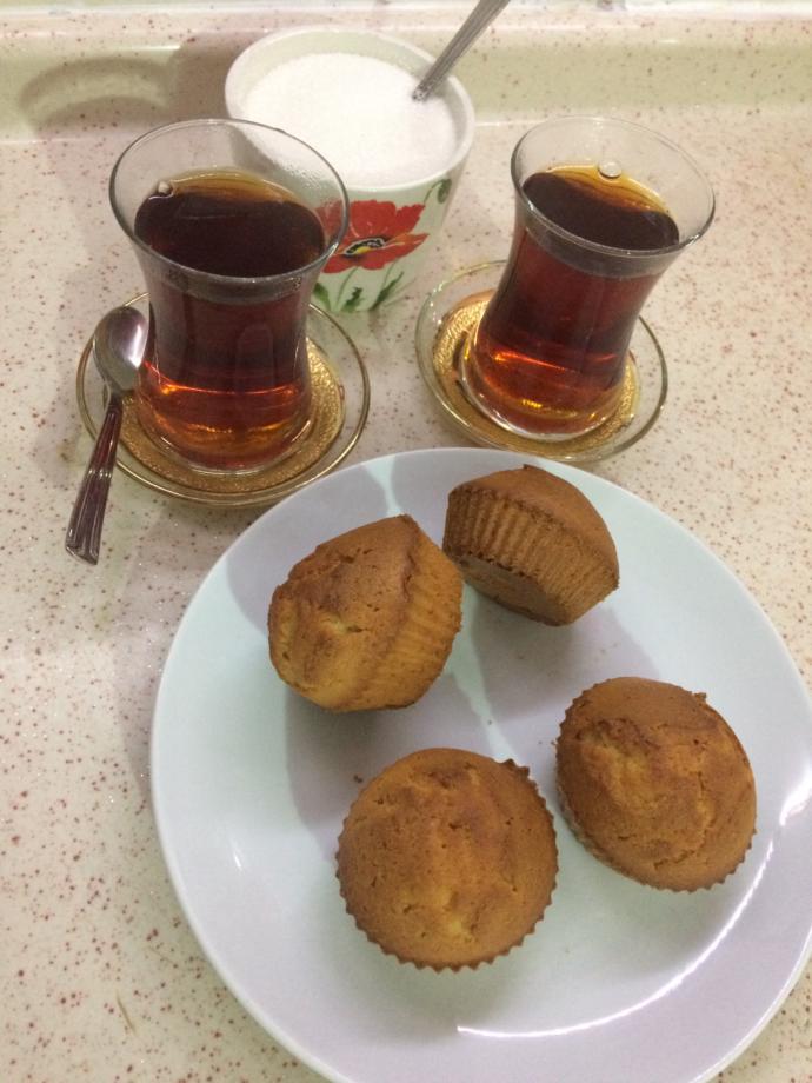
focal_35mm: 29
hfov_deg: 48.2
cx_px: 406
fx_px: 907
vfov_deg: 61.7
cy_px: 542
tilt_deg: -60.2
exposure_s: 1/17
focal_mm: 4.15
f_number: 2.2
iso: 400
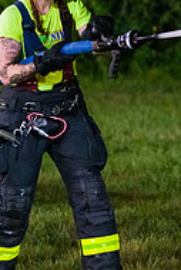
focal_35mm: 305
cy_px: 67
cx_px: 47
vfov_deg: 6.7
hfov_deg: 4.5
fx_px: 2296
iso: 12800
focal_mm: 100
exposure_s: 1/200
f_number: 3.2
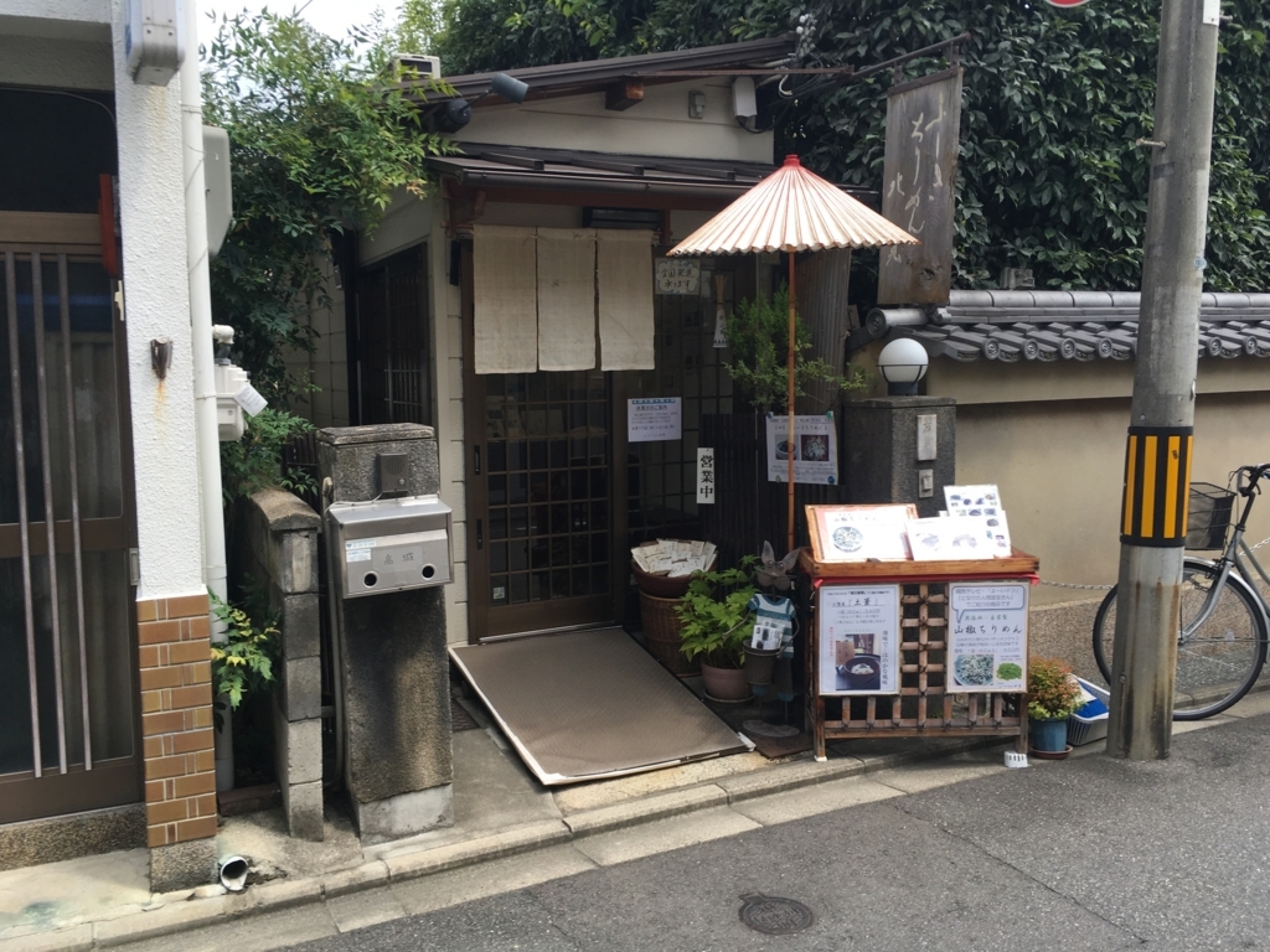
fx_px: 1064
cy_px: 476
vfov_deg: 48.2
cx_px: 635
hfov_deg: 61.7
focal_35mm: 29
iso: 25
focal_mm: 4.15
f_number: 2.2
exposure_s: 1/458
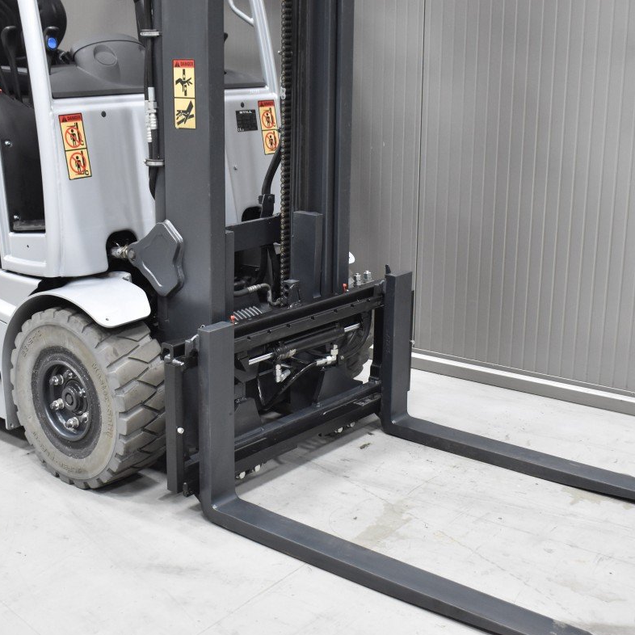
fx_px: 1010
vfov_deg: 34.9
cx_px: 267
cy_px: 322
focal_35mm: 49
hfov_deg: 34.8
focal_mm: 25
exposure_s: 1/40
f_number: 4.5
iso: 1600
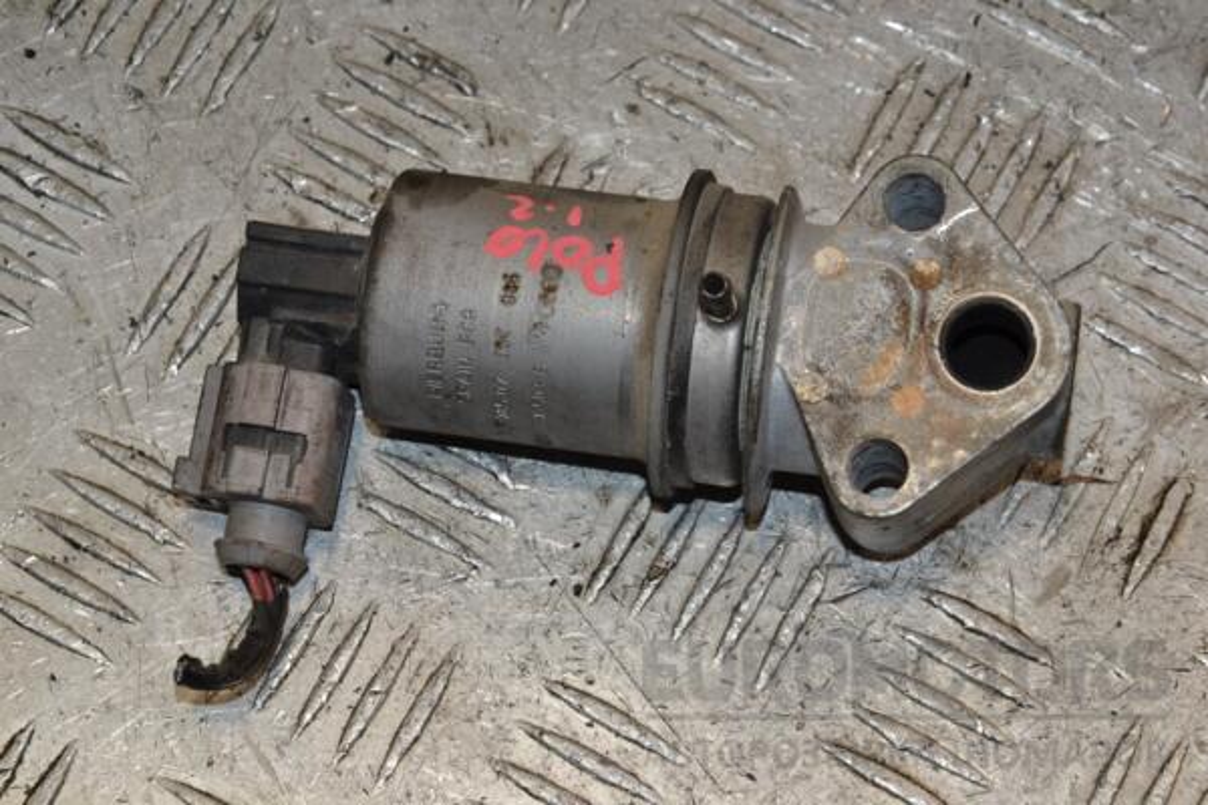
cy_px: 402
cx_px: 604
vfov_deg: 12.2
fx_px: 3775
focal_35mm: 112
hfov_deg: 18.2
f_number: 9
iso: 800
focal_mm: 75
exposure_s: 1/200
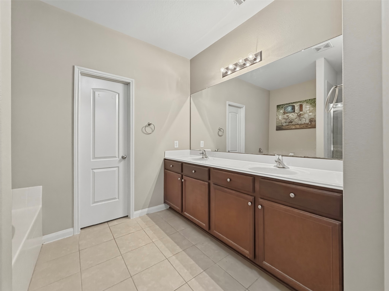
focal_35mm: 14
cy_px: 146
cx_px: 194
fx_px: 157
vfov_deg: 85.7
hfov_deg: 102.1
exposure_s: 1/60
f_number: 2.2
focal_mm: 2.2
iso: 400
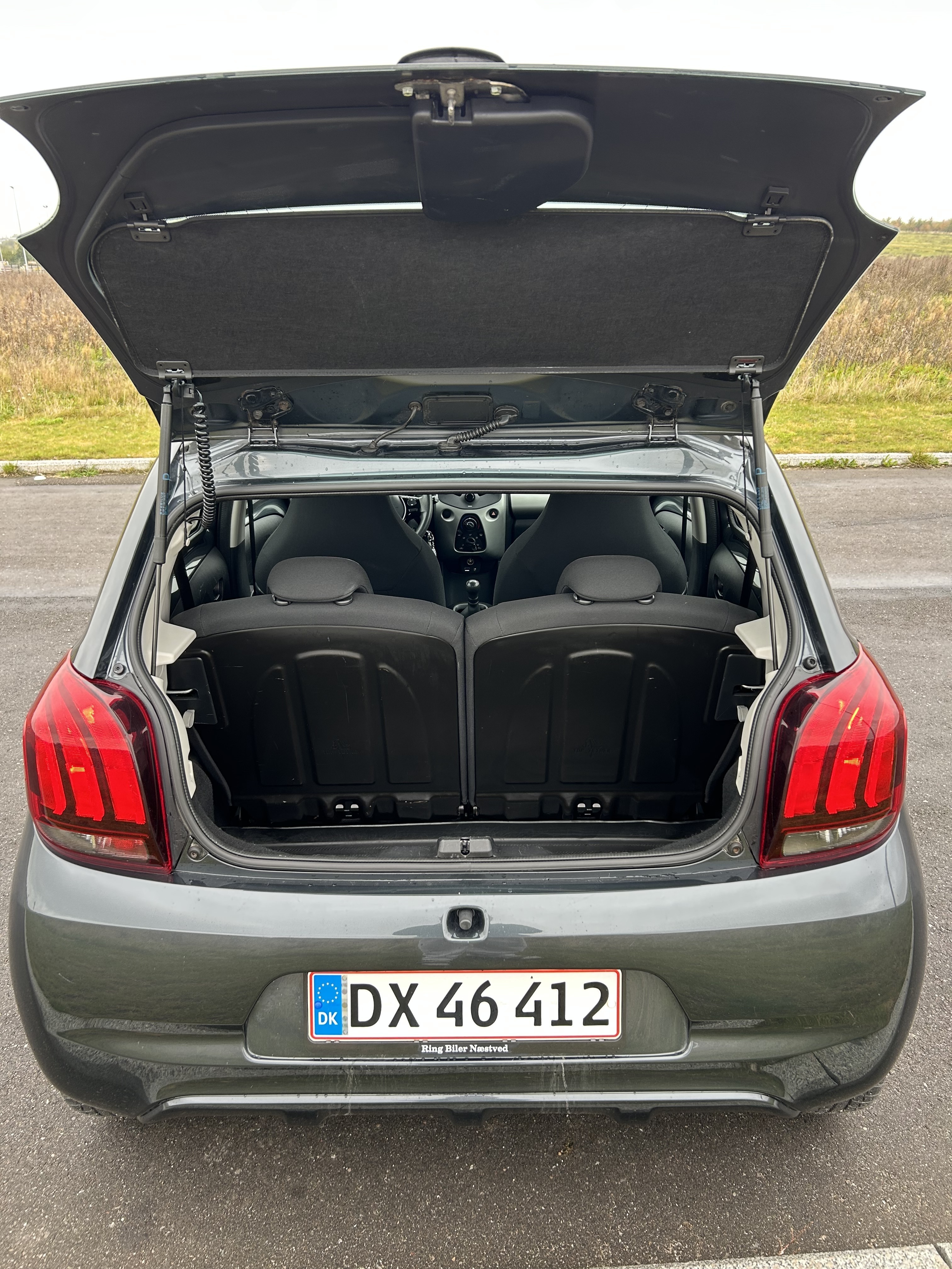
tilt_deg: -21.4
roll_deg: +0.3
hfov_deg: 53.1
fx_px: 953
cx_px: 476
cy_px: 634
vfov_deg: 67.3
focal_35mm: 26
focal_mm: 5.7
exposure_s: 1/121
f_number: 1.5
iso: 64
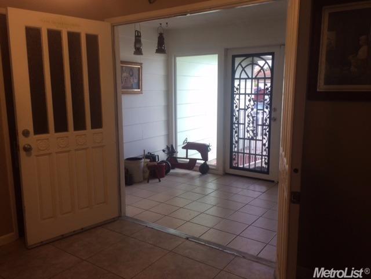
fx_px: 311
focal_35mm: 29
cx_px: 186
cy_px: 140
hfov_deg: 61.7
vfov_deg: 48.2
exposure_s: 1/60
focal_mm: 4.15
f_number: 2.2
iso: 40
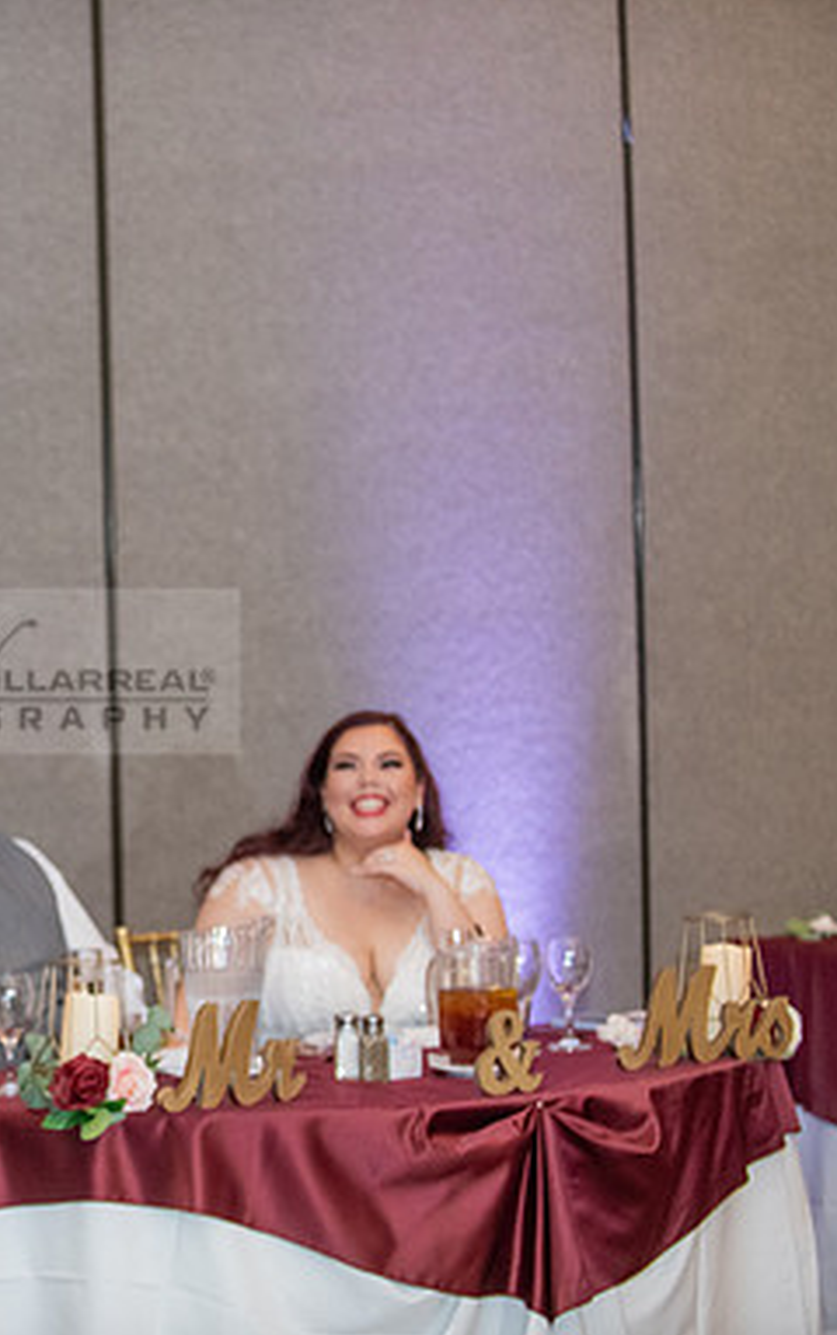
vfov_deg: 19.3
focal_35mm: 108
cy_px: 671
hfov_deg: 12.0
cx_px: -56
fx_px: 3934
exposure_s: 1/250
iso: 3200
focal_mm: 70
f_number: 2.8
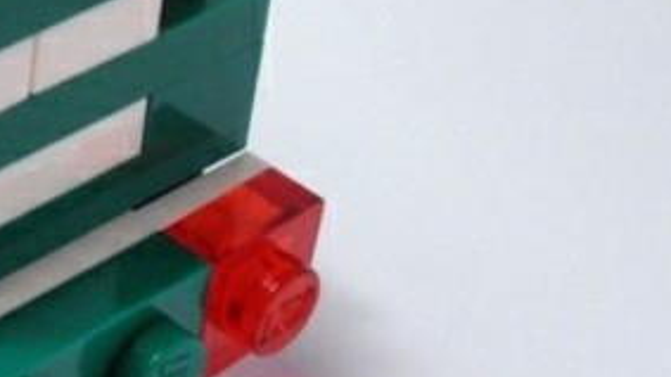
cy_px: 11
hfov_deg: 15.7
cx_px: -282
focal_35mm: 128
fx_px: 2277
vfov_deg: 9.4
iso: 80
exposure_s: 1/80
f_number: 3.9
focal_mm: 6.61
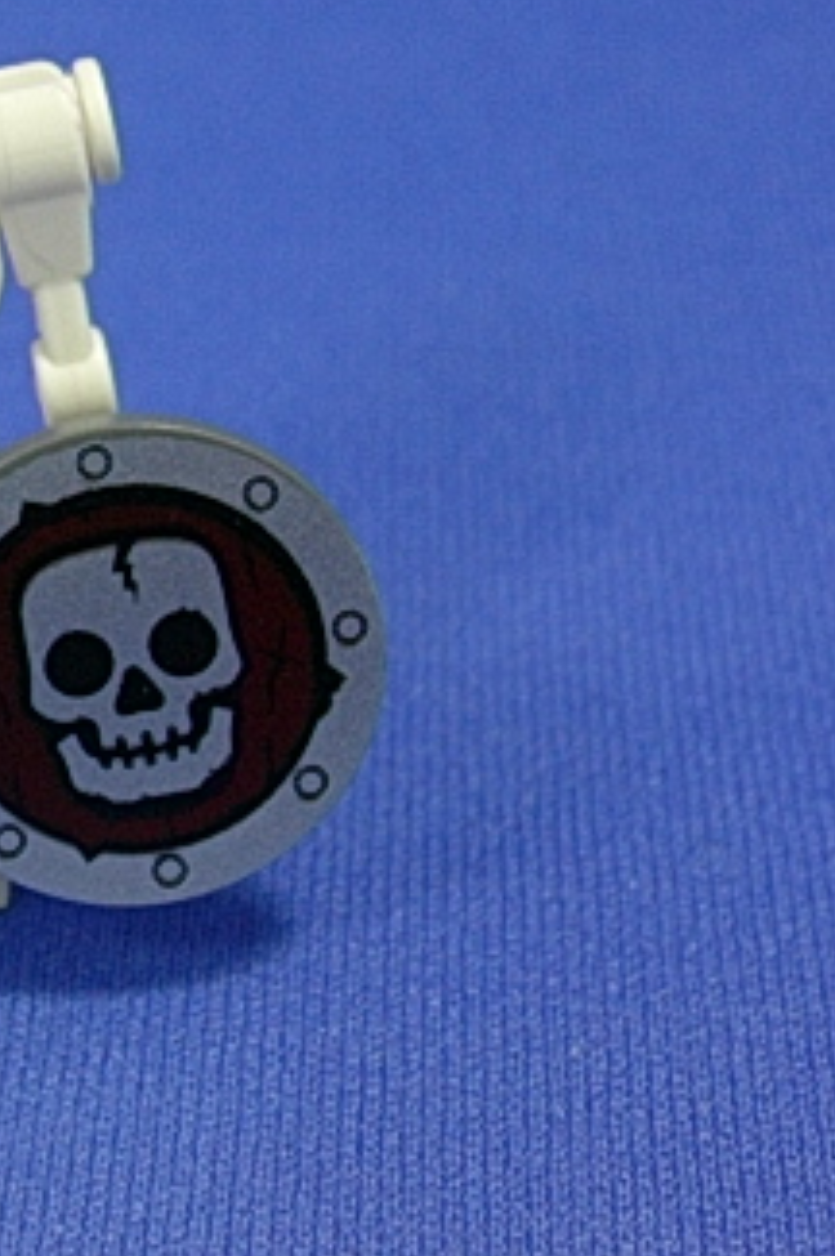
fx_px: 4288
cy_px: 371
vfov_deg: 16.6
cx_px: -139
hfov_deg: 10.9
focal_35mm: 123
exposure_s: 1/31
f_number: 3.4
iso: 70
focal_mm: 9
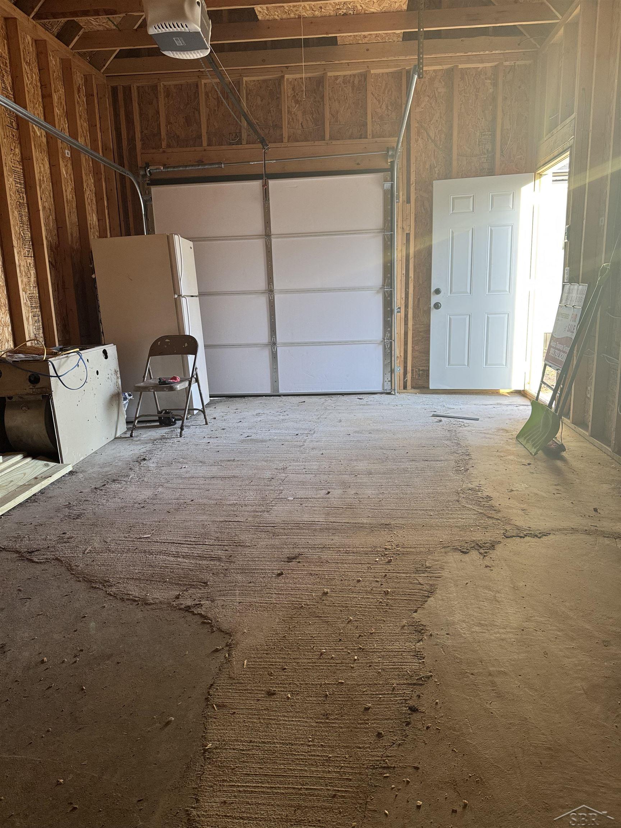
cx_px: 310
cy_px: 414
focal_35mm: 24
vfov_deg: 71.6
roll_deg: +2.2
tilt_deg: -11.3
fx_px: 574
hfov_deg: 56.8
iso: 200
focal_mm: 6.76
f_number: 1.78
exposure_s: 1/73
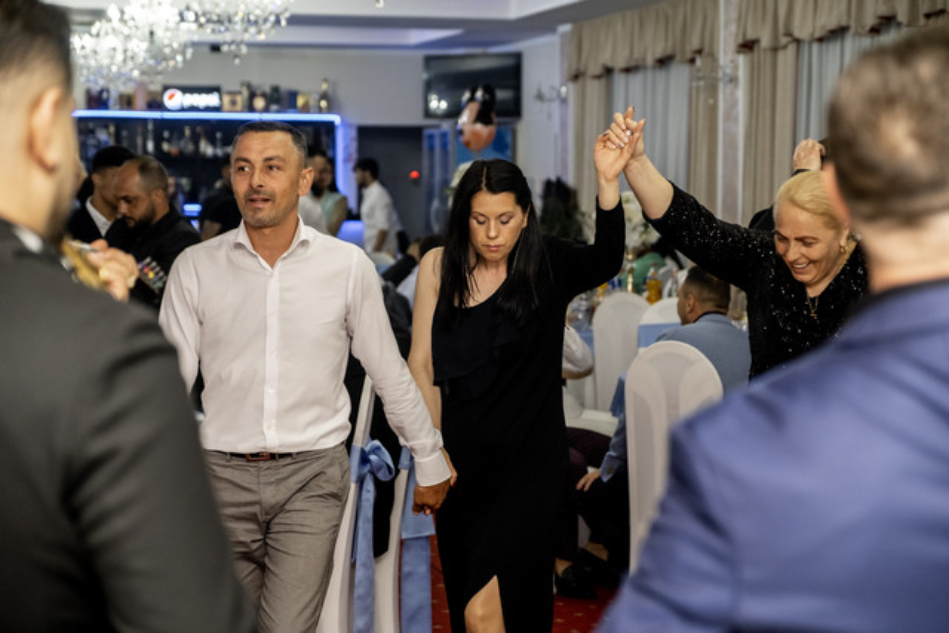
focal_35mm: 83
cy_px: 316
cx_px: 474
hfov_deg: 24.5
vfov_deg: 16.5
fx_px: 2188
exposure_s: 1/160
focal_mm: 55
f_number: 2.8
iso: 1250
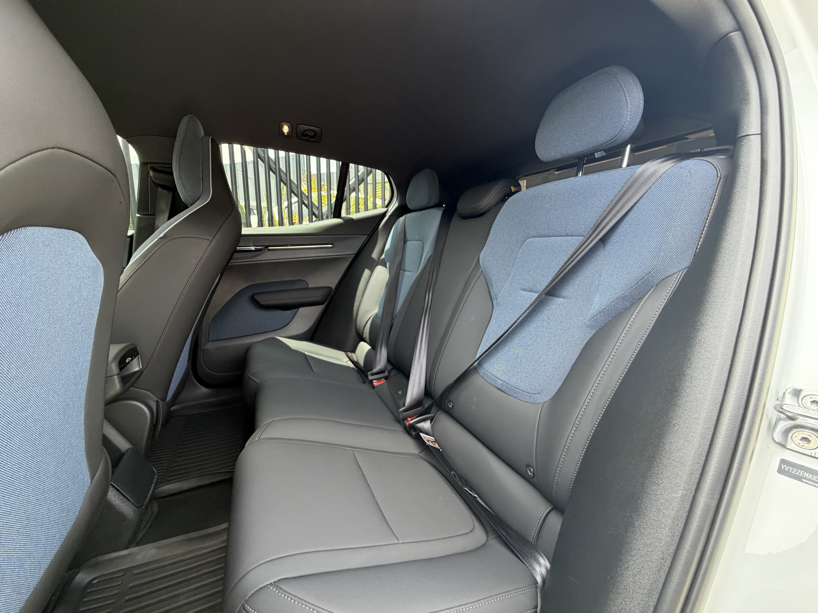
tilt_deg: -9.4
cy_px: 306
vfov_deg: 85.7
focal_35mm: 14
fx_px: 331
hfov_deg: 102.1
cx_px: 409
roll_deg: +0.2
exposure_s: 1/121
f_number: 2.2
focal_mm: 2.22
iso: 250
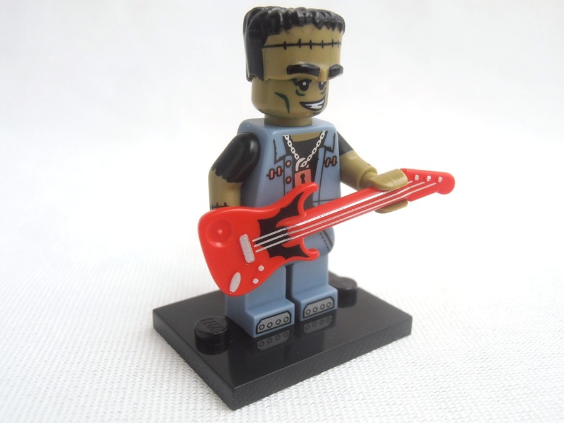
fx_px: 603
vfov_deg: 38.7
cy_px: 212
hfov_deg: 50.1
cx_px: 282
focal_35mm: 37
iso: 80
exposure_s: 1/80
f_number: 3.9
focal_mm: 6.61
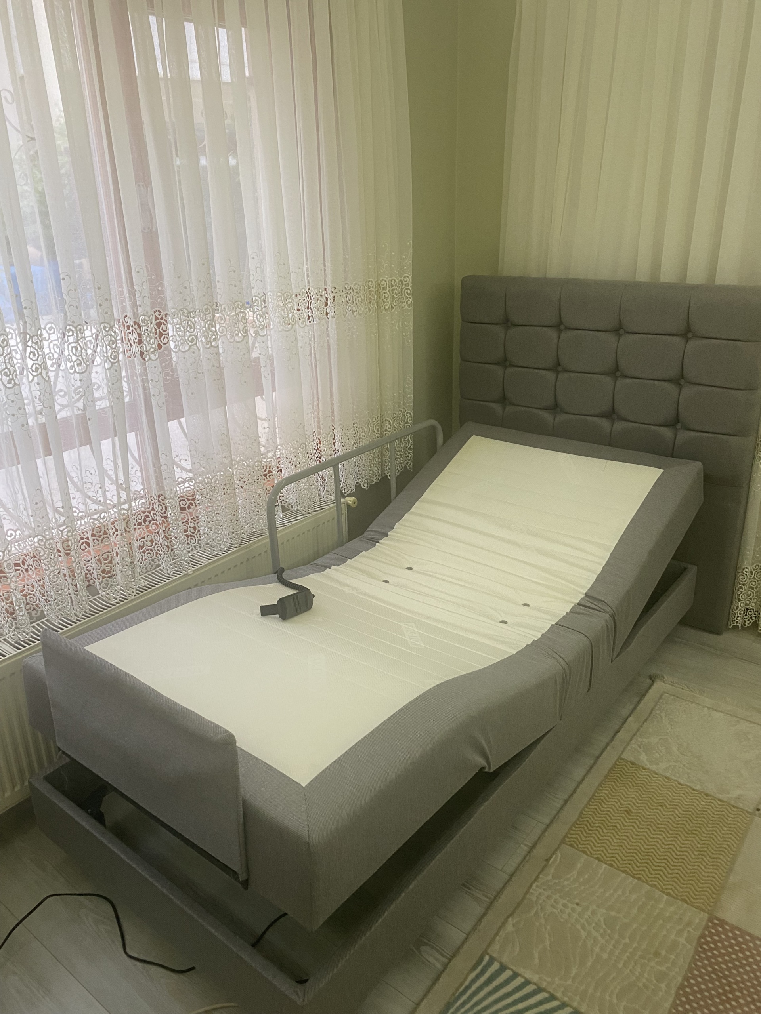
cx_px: 380
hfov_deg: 53.1
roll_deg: +3.2
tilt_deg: -21.4
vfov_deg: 67.3
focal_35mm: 26
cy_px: 507
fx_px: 762
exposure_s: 1/60
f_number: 1.8
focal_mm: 4.25
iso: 200
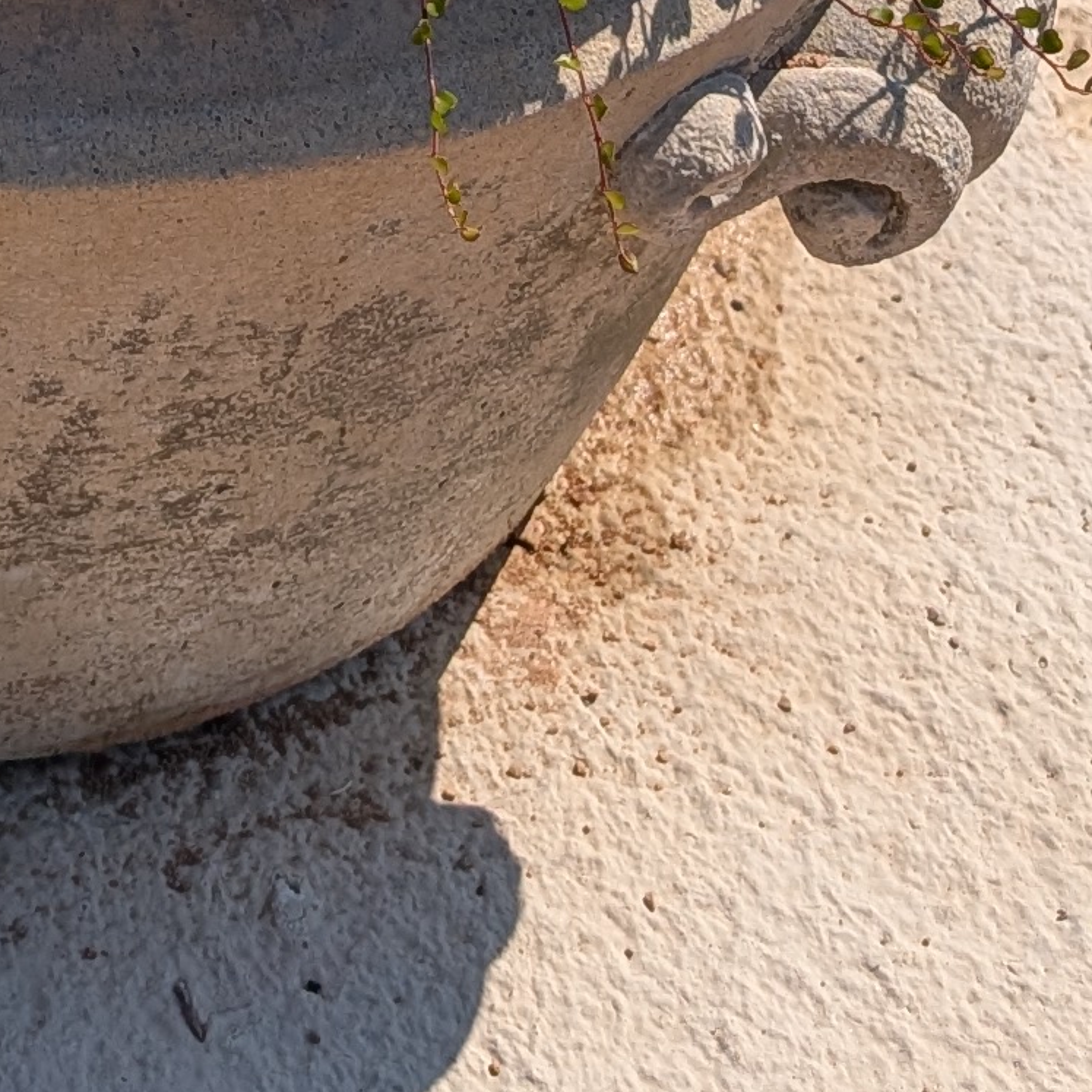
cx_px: -358
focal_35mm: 116
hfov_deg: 14.4
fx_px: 4140
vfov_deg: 11.9
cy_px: -1580
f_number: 1.68
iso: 22
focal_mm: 6.9
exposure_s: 1/1290
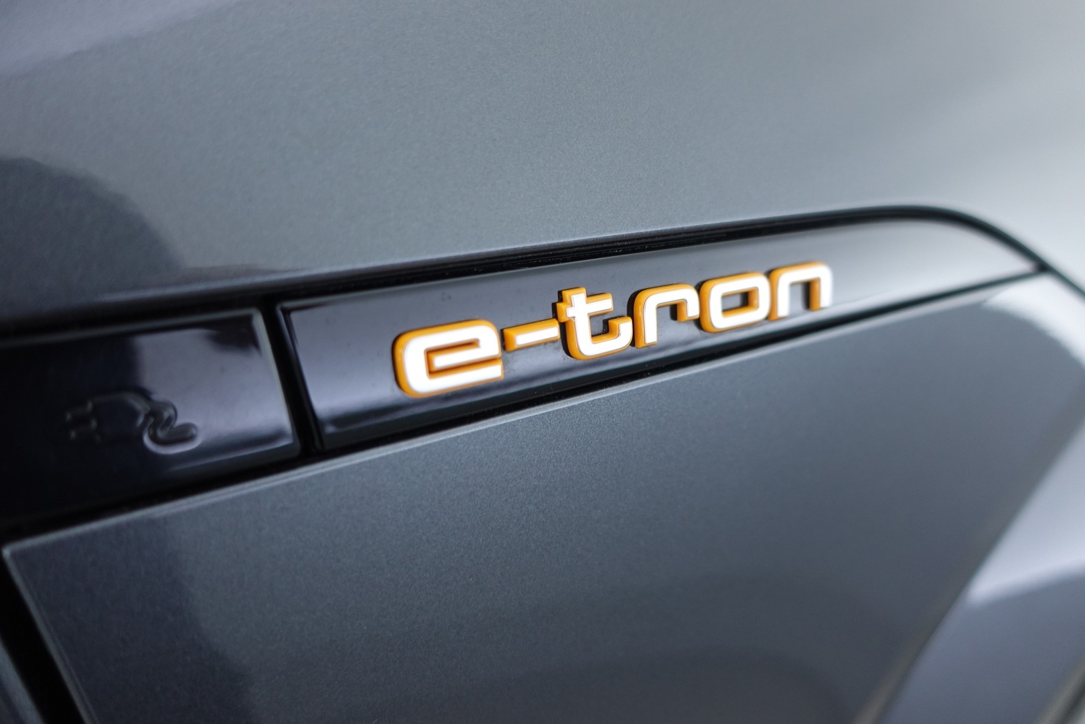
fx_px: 723
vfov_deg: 53.1
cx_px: 542
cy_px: 362
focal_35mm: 24
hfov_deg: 73.7
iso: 320
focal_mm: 9.4
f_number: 1.8
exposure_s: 1/30
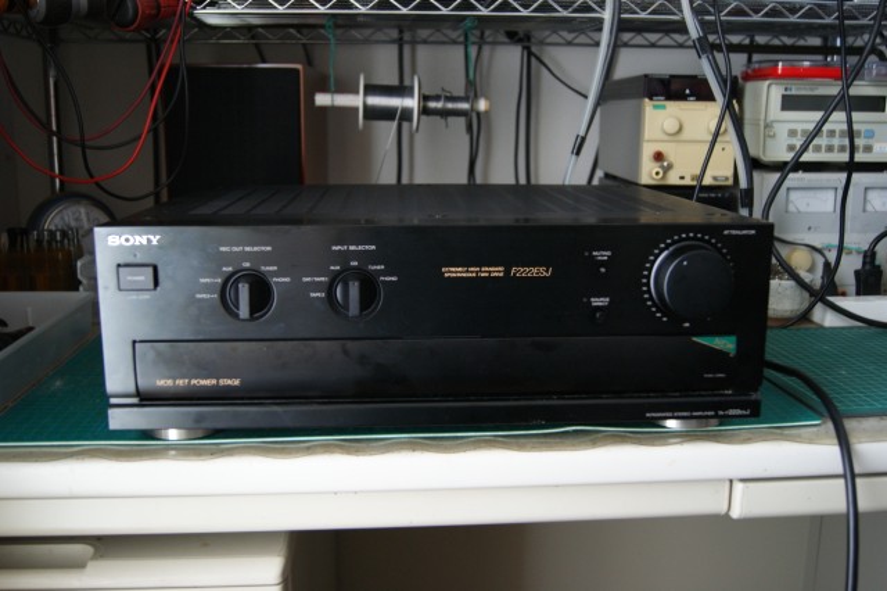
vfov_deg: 36.8
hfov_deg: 53.2
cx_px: 444
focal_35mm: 36
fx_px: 887
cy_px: 296
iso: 400
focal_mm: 24
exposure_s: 1/15
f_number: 4
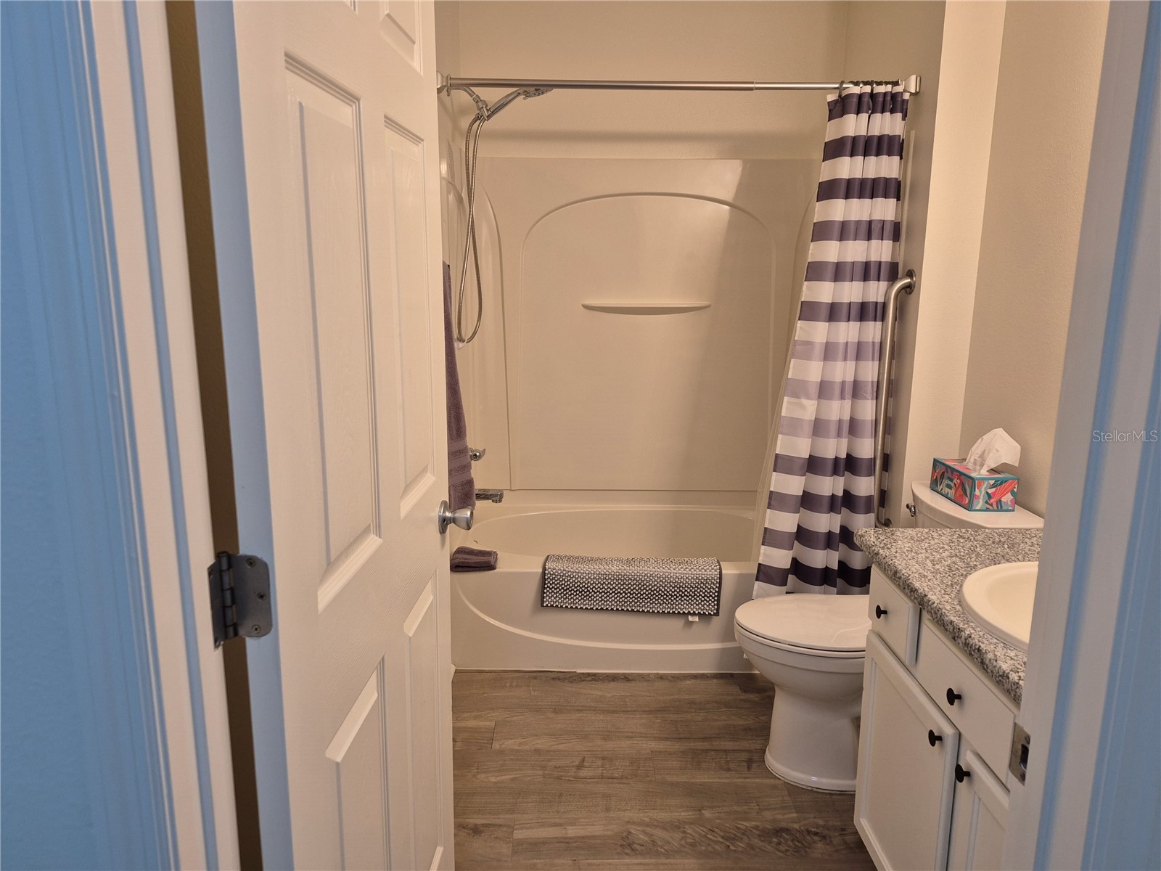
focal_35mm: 23
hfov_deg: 73.9
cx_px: 580
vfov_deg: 58.9
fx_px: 771
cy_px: 436
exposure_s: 1/120
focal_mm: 5.4
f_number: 1.8
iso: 160
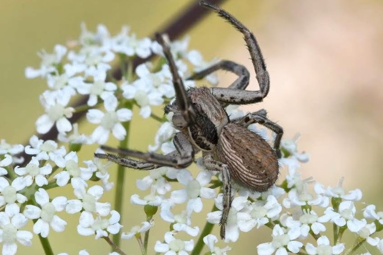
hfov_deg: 11.4
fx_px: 1921
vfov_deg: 7.6
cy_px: 122
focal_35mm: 181
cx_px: 216
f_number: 25
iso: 800
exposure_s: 1/160
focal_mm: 105
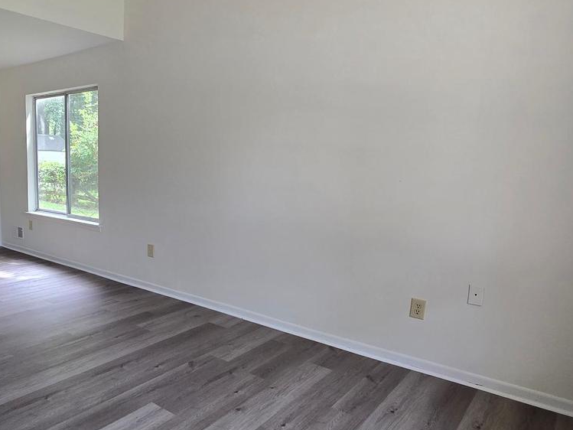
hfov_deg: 67.0
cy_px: 223
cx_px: 179
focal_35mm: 25
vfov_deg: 54.9
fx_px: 414
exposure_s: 1/100
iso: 160
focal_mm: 2.2
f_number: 2.2
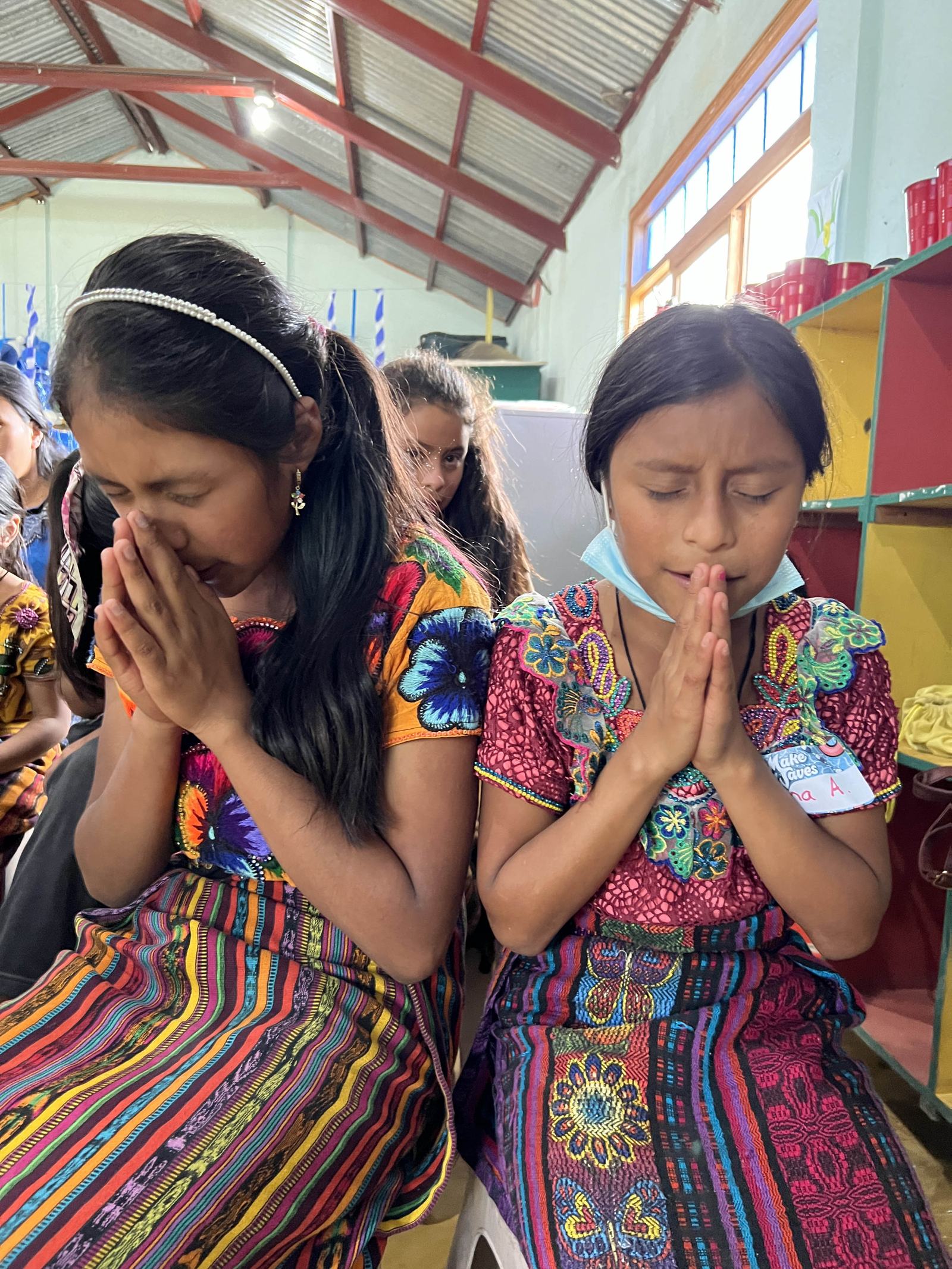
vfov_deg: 67.3
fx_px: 953
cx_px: 476
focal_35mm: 26
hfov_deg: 53.1
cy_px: 634
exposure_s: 1/30
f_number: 1.5
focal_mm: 5.7
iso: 500
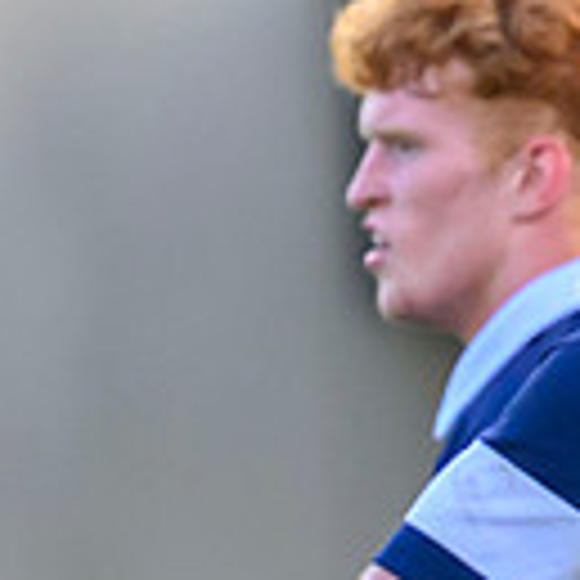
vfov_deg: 0.5
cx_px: 1222
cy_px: 623
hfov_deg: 0.5
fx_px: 70783
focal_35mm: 3734
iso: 800
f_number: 3.2
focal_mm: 400
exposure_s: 1/1600
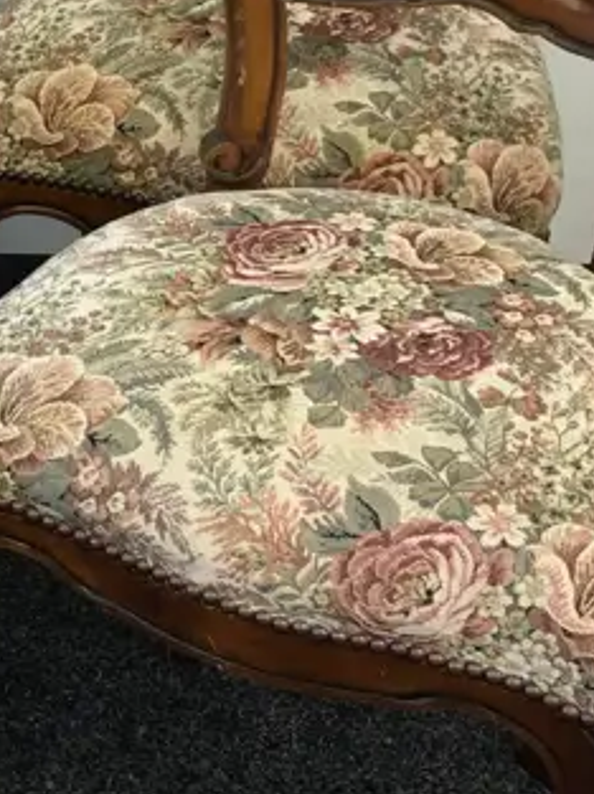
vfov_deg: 20.4
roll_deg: -1.3
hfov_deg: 14.9
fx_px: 2178
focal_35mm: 95
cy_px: 147
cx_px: -150
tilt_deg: -28.2
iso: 40
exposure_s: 1/17
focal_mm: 4.15
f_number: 2.2
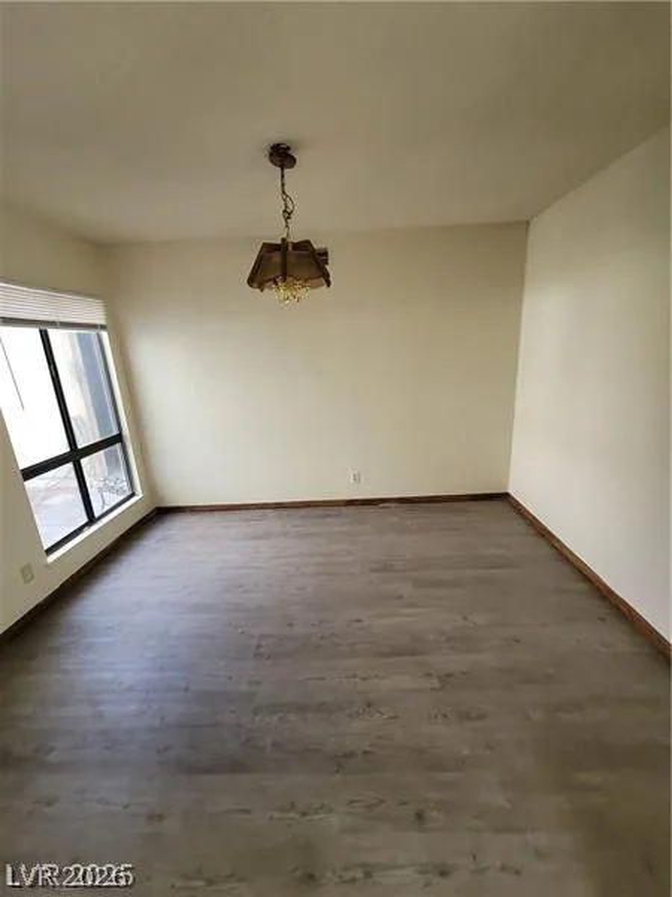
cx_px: 336
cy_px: 448
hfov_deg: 89.9
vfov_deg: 106.2
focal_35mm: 13
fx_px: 336
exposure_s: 1/50
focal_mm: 2.2
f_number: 2.2
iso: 125
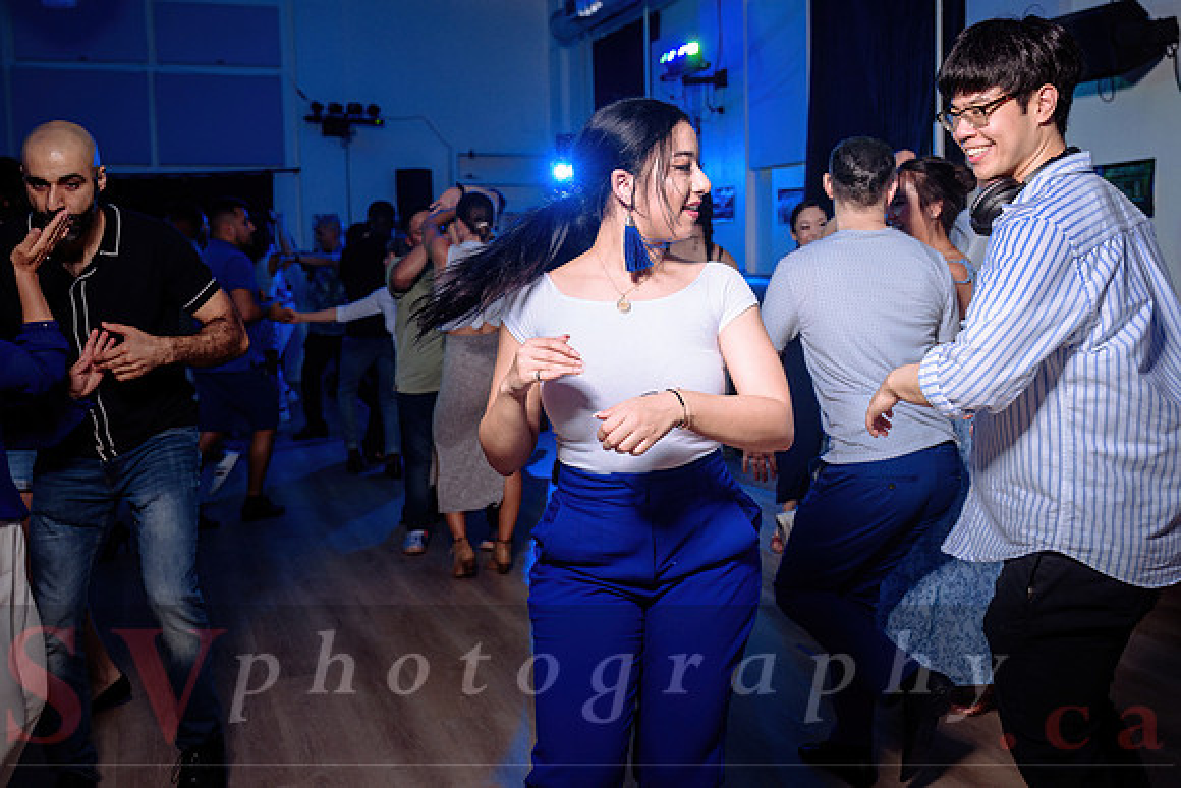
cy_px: 369
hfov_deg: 49.1
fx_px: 1292
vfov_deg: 33.9
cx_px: 628
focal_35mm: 39
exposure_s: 1/80
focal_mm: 37
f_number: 4.5
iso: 800
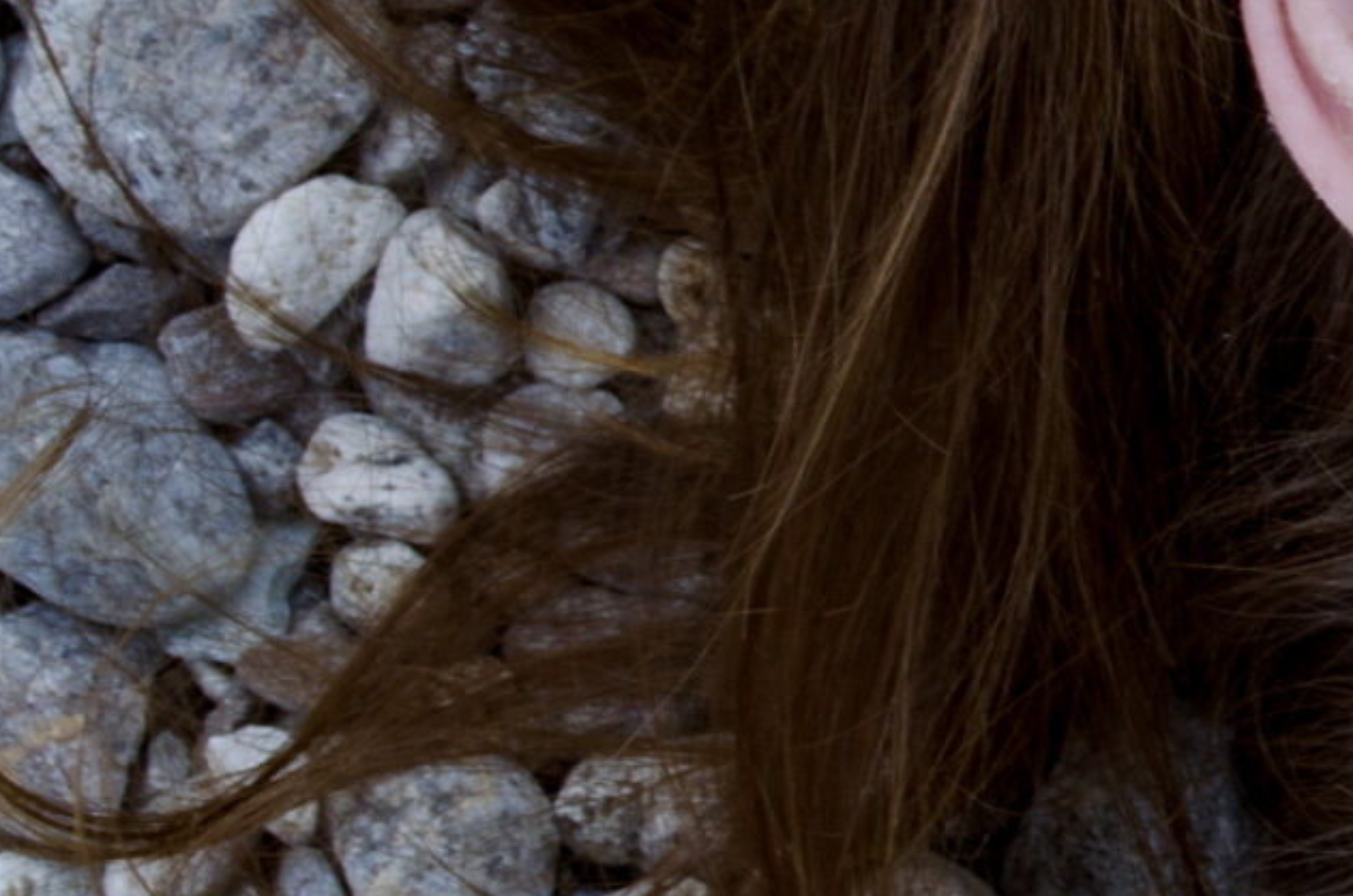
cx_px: 2507
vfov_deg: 6.6
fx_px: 7764
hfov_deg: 9.4
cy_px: 268
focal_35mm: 207
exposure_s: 1/40
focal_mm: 34
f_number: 8
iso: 400
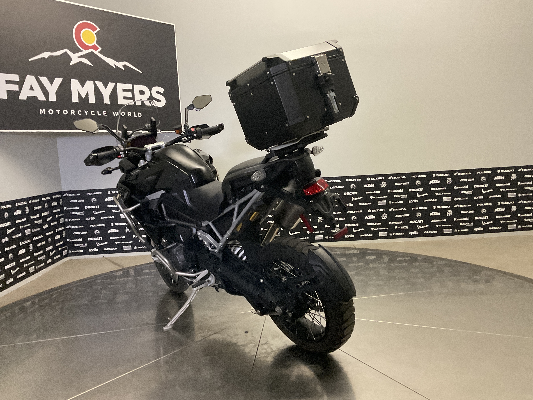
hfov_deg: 61.7
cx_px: 266
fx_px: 447
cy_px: 200
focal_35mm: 29
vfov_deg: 48.2
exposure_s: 1/60
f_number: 1.8
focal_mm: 3
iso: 200
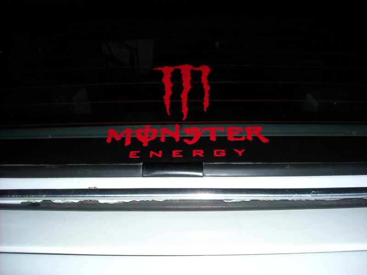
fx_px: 371
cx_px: 184
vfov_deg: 40.7
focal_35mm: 35
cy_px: 138
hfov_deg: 52.6
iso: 200
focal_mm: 5.7
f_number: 2.8
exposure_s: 1/60
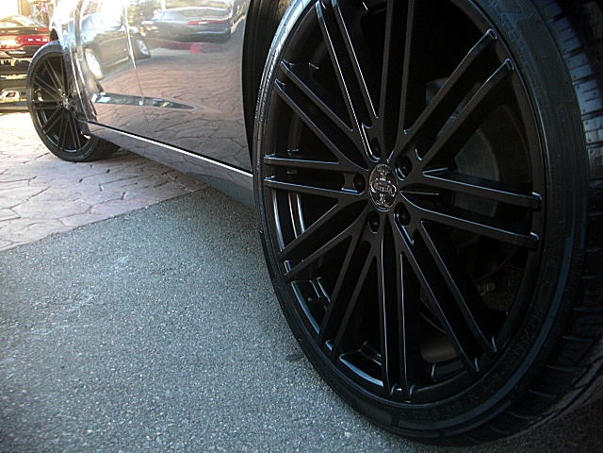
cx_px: 302
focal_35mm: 36
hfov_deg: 51.4
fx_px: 627
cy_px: 226
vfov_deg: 39.7
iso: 200
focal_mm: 6.3
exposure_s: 1/100
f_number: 2.8
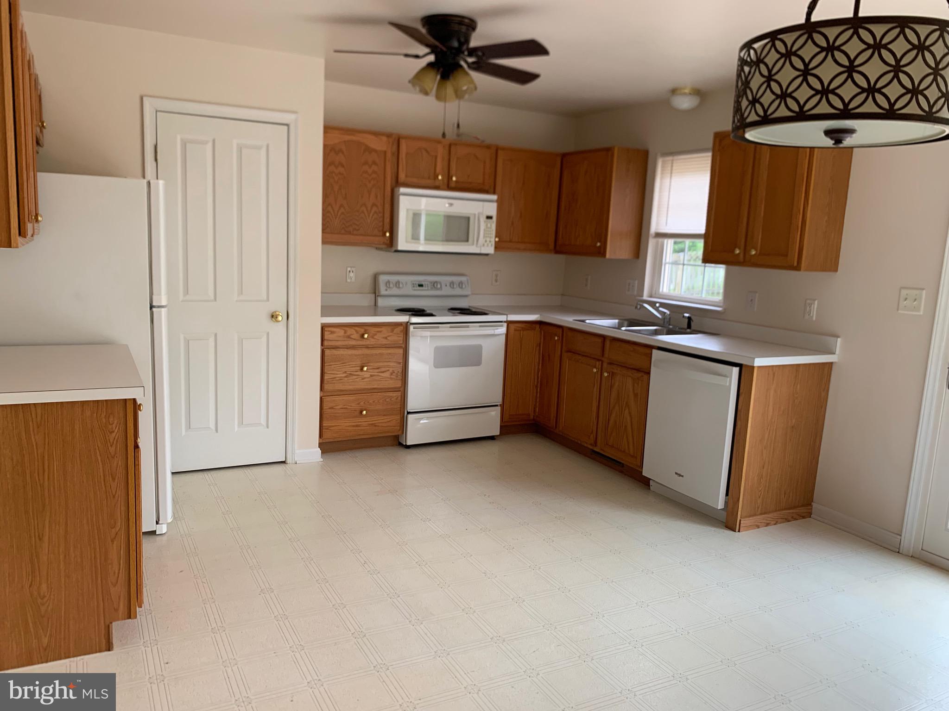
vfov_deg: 53.1
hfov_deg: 67.3
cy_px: 356
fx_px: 713
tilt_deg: -9.5
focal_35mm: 26
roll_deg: -3.4
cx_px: 474
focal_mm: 4.25
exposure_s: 1/121
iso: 64
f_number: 1.8
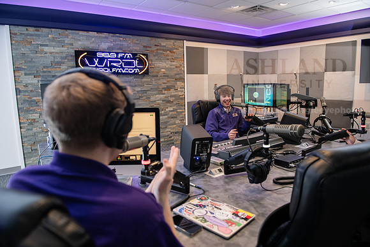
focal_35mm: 24
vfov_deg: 53.2
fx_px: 247
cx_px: 185
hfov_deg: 73.7
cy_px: 124
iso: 640
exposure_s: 1/80
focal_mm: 24
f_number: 3.2
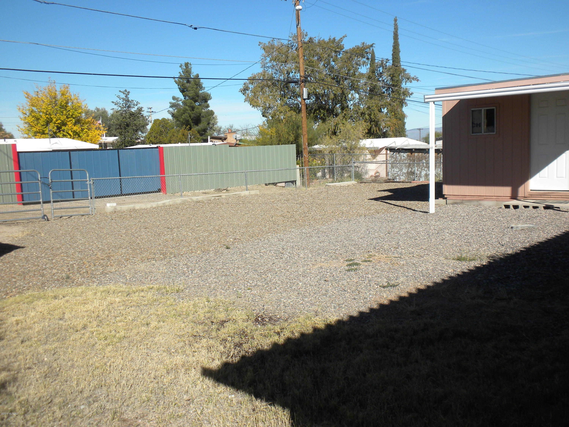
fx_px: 608
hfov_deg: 50.1
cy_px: 214
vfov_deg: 38.7
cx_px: 284
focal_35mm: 37
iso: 64
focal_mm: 6.6
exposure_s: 1/126
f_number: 10
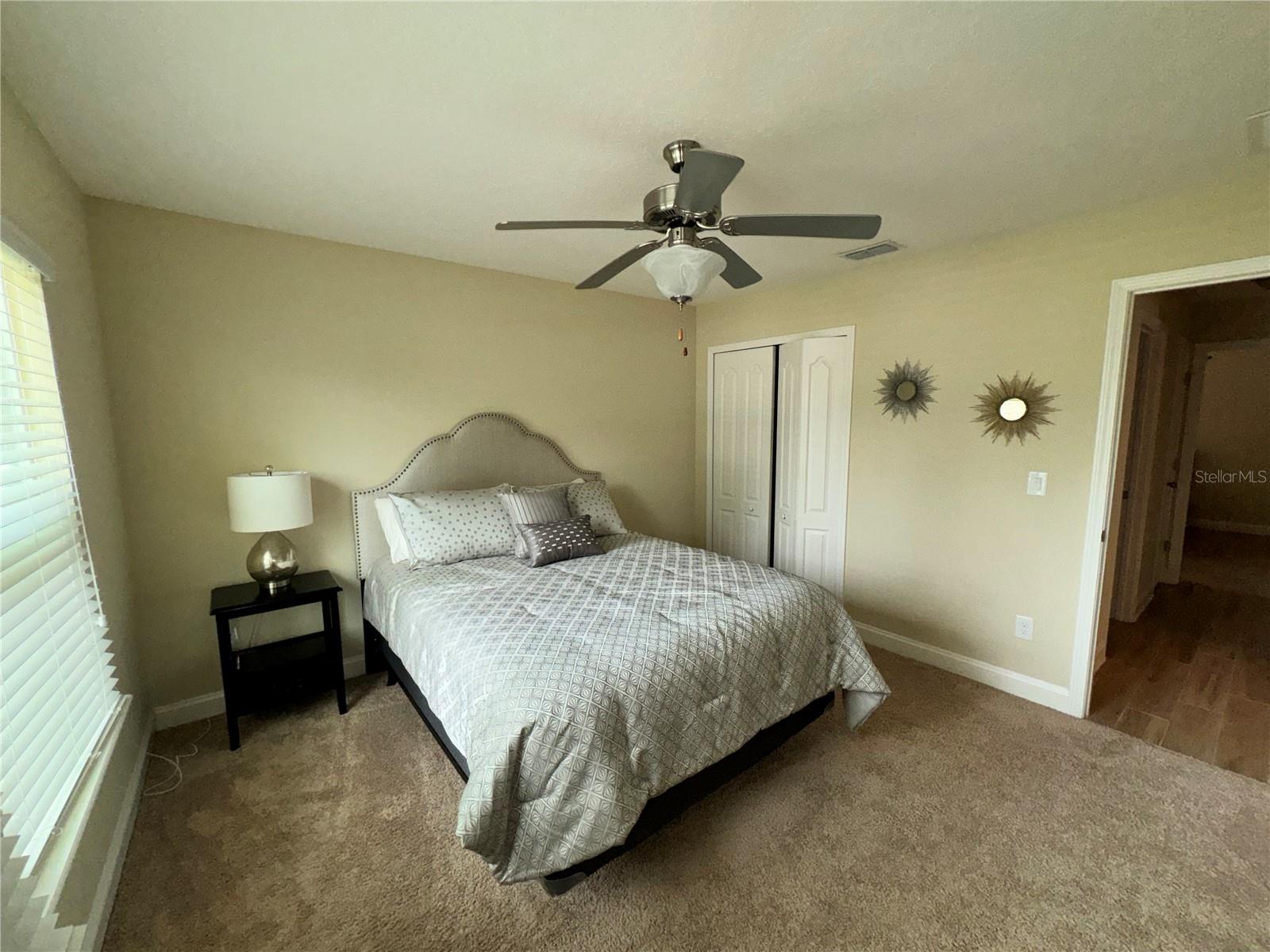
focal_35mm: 14
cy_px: 476
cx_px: 635
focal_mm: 2.22
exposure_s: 1/120
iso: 100
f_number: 2.2
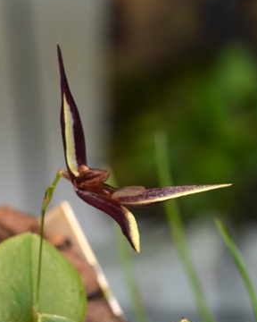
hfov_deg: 6.9
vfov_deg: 8.6
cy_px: 149
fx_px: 2139
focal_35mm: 225
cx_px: 138
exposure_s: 1/5
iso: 250
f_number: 22
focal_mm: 90
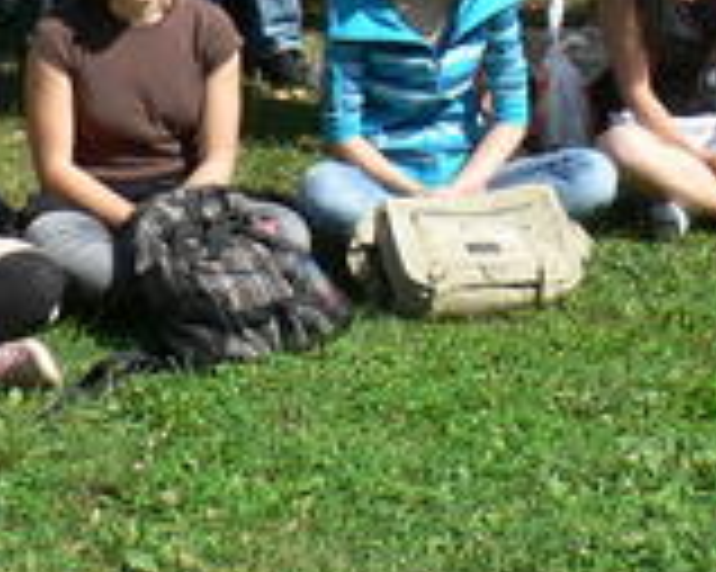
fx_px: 2817
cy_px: -365
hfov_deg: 14.2
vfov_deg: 11.0
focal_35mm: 133
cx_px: 766
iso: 80
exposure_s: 1/320
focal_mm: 6
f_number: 4
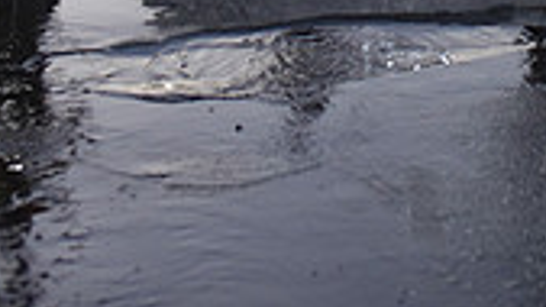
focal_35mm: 180
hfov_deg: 11.6
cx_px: 737
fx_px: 2606
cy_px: -305
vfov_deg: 6.5
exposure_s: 1/400
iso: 2500
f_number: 2.8
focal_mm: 50
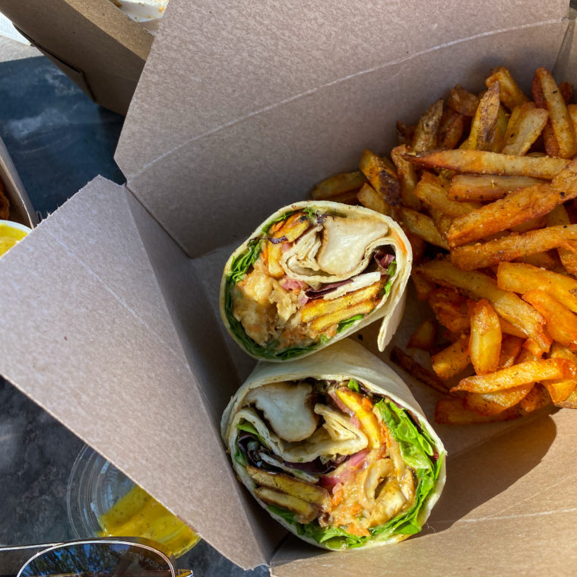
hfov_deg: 51.9
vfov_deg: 52.5
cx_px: 364
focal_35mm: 31
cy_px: 287
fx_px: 585
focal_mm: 4.25
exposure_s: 1/428
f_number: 1.8
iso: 32
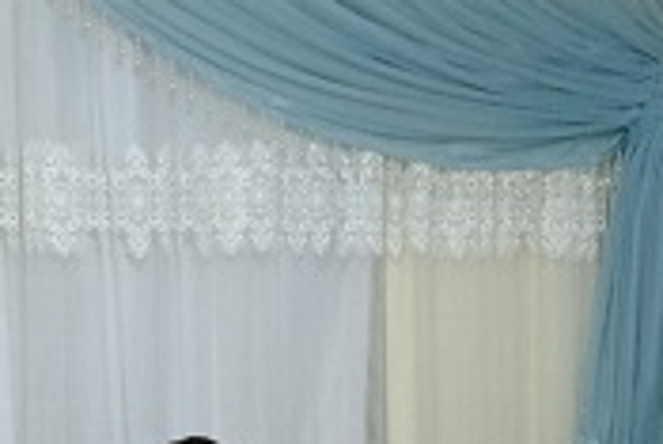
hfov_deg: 11.0
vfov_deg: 6.7
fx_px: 3447
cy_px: 1336
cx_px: 519
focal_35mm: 187
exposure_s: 1/25
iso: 2500
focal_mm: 16
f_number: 4.5
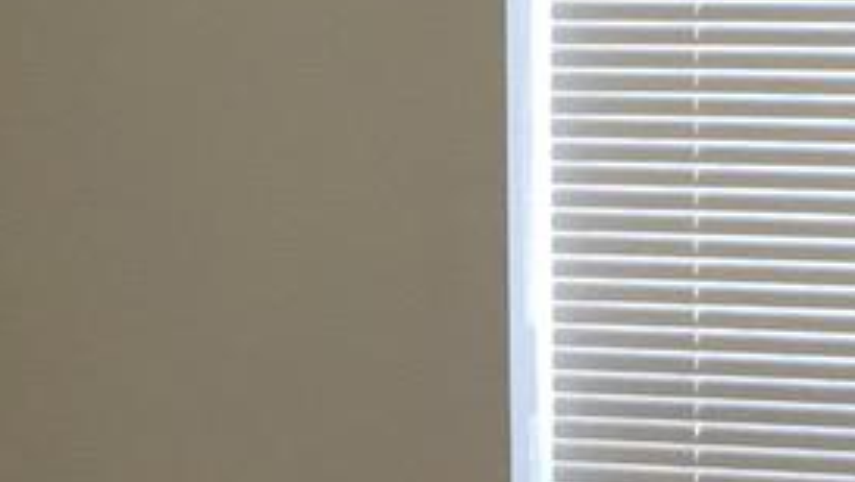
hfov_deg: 9.1
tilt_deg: -8.8
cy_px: 811
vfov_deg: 5.1
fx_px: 5377
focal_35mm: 237
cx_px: 423
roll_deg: +0.2
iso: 25
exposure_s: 1/30
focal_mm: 4.15
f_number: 2.2
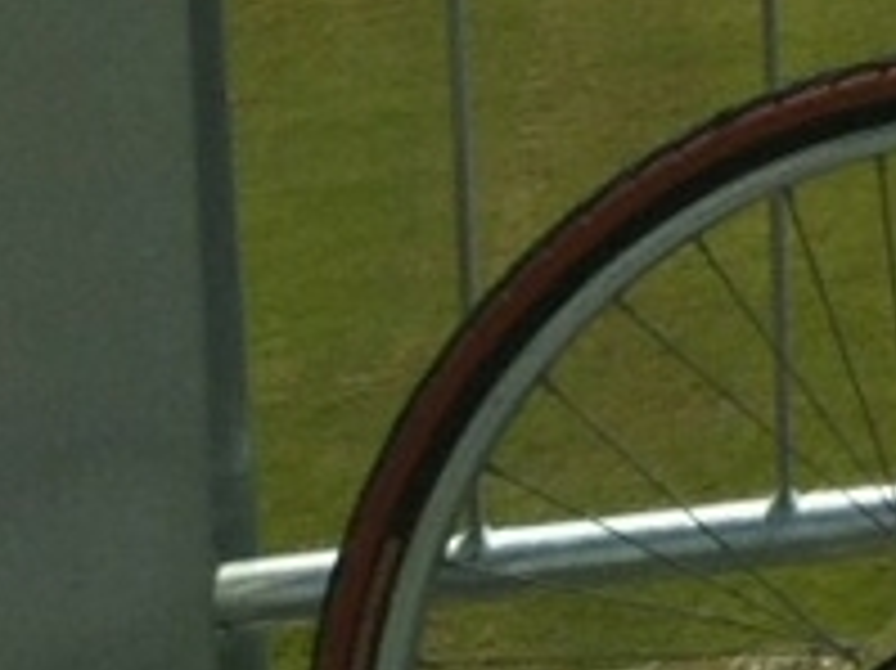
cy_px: -1237
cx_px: 2476
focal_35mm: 181
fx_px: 4682
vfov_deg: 7.4
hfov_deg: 9.2
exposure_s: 1/1747
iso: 25
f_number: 2.2
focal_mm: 4
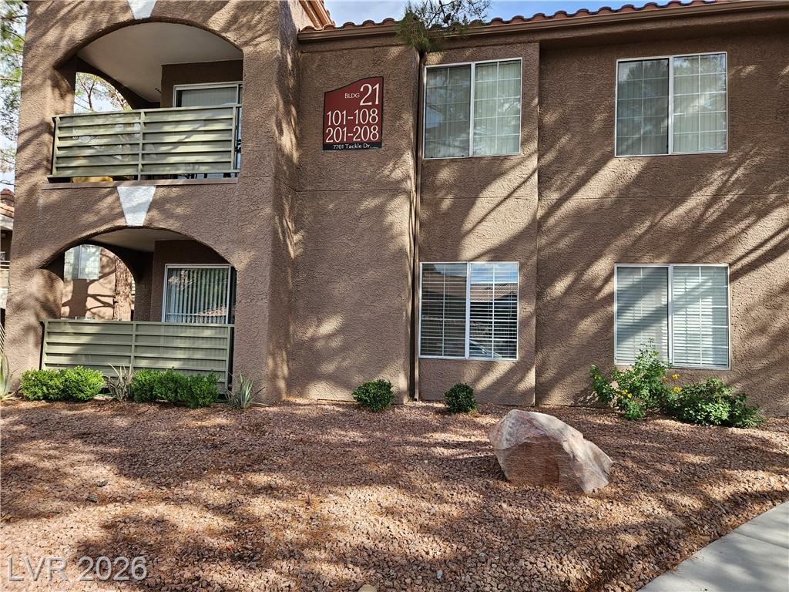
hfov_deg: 73.9
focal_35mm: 23
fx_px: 524
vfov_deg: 58.9
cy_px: 296
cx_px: 394
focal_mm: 5.4
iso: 25
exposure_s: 1/523
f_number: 1.8
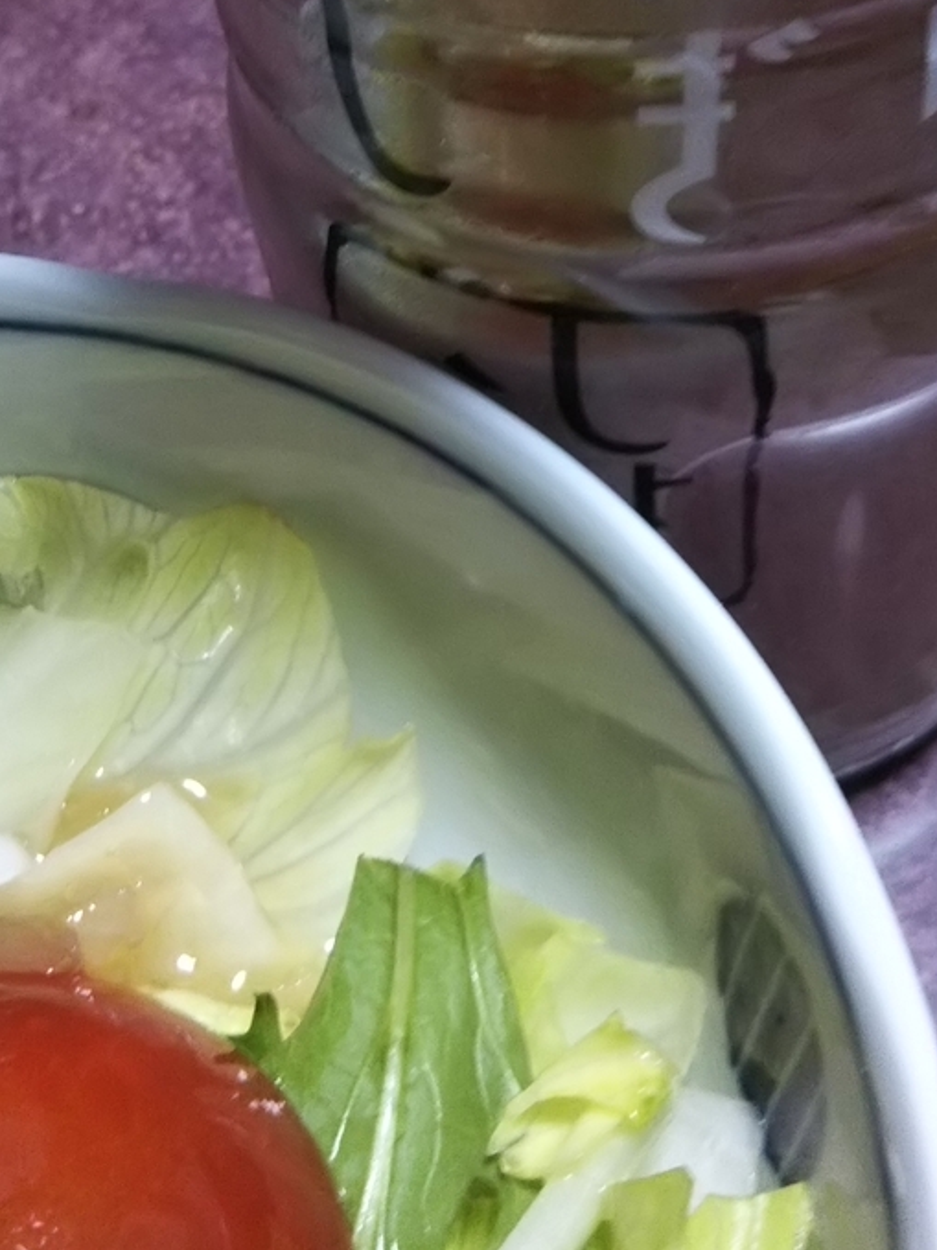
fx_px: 1913
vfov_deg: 35.8
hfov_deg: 27.5
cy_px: 403
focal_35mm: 53
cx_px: 390
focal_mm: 4
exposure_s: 1/30
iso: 160
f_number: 2.2
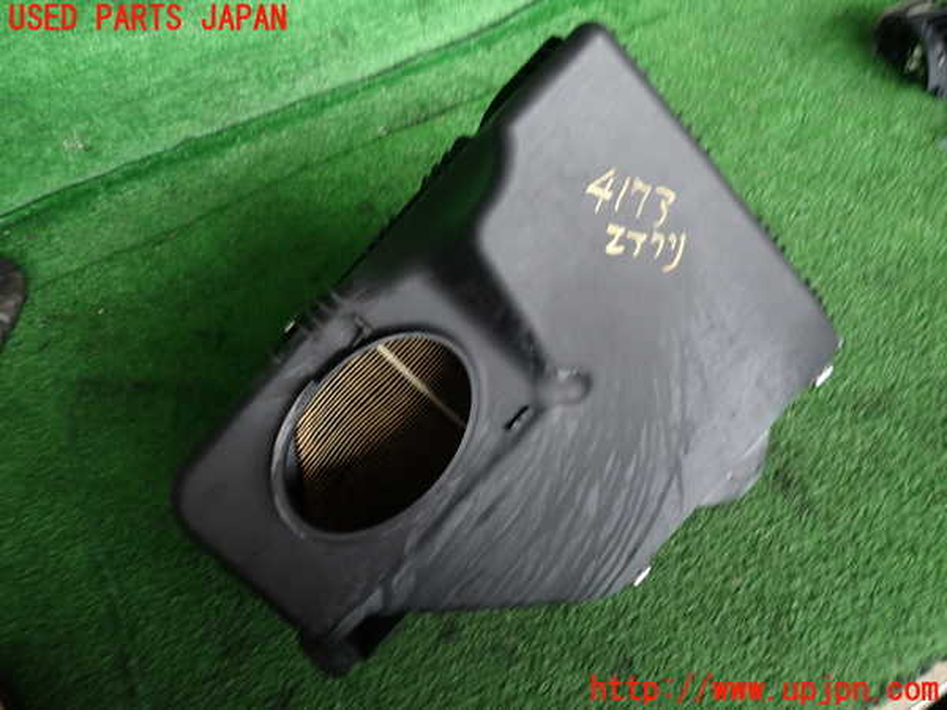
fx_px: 684
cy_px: 355
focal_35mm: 25
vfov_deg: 54.9
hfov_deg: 69.4
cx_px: 474
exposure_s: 1/50
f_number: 2
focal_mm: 4.5
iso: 200
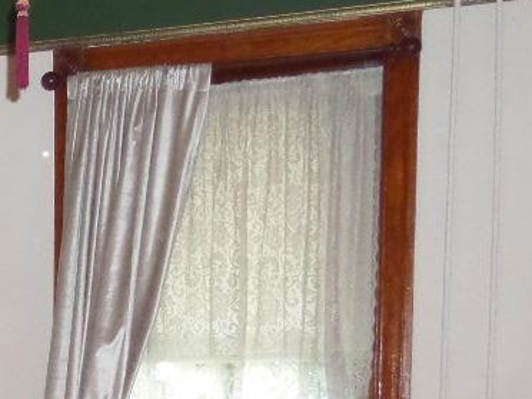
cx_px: -183
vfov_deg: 15.0
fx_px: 1429
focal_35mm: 93
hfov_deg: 19.3
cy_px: 545
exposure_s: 1/30
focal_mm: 4
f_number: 3.2
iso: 480
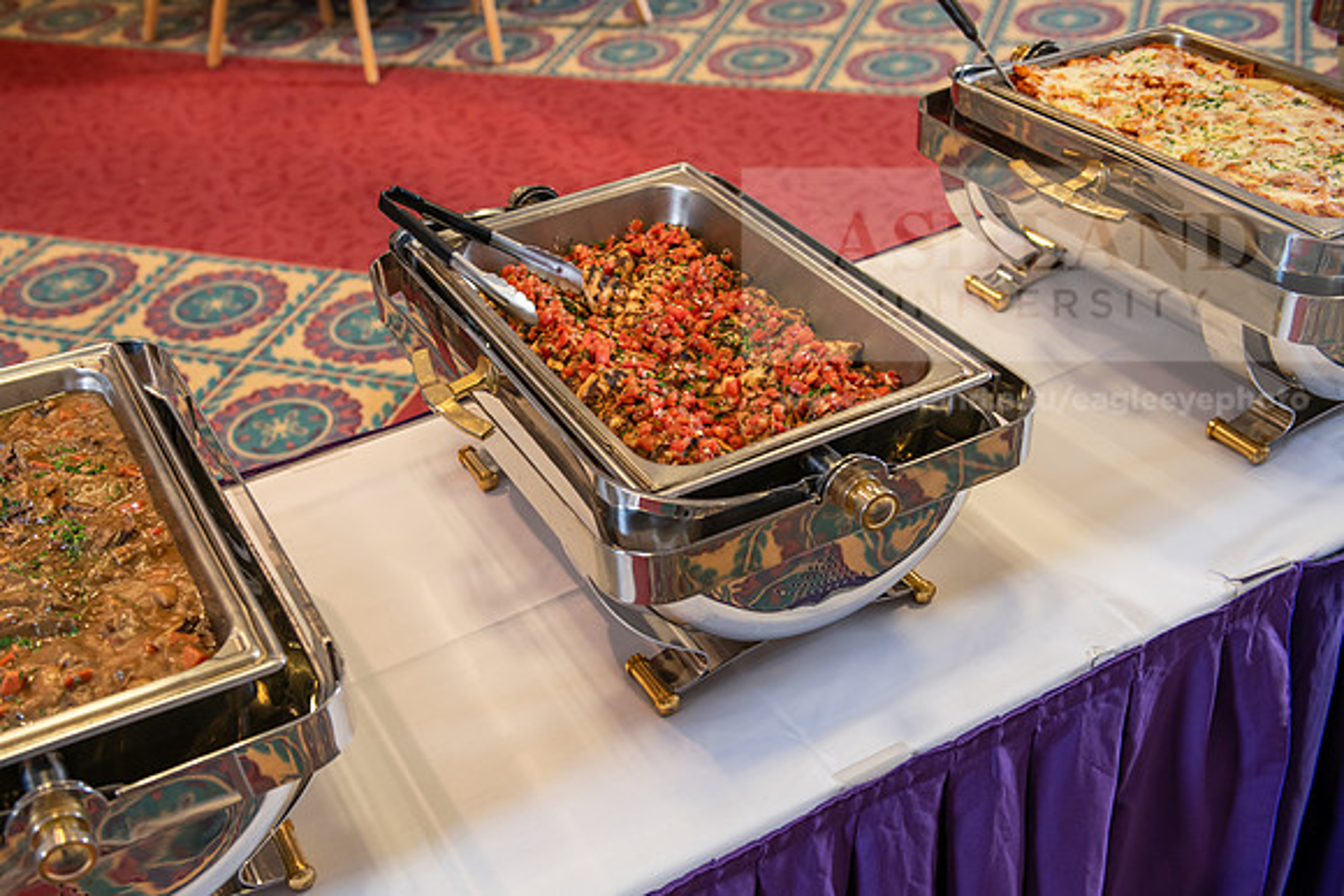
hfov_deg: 47.2
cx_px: 617
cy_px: 485
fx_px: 1536
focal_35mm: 41
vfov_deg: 32.5
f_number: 3.5
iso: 500
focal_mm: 38
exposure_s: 1/125
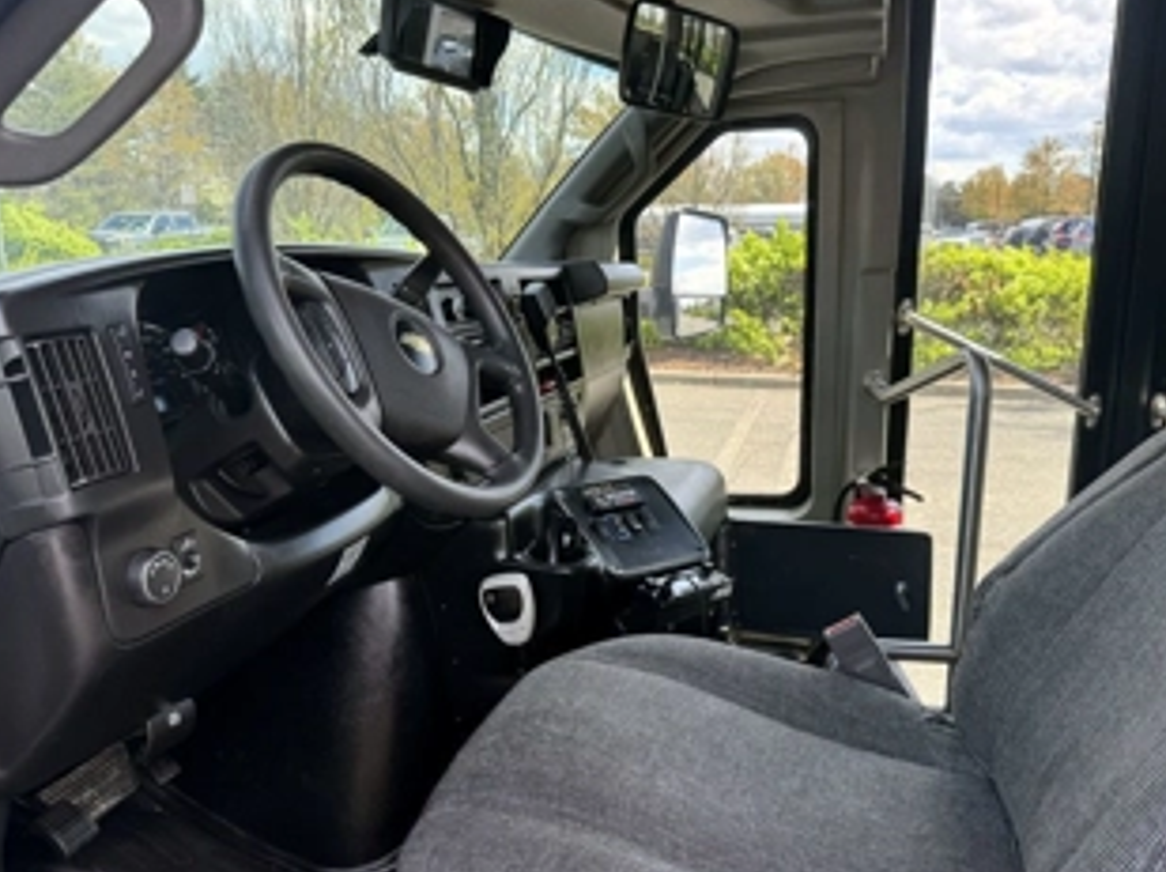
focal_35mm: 28
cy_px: 457
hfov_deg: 63.5
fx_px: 942
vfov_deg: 49.6
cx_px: 589
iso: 80
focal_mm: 6.76
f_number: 1.78
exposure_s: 1/506
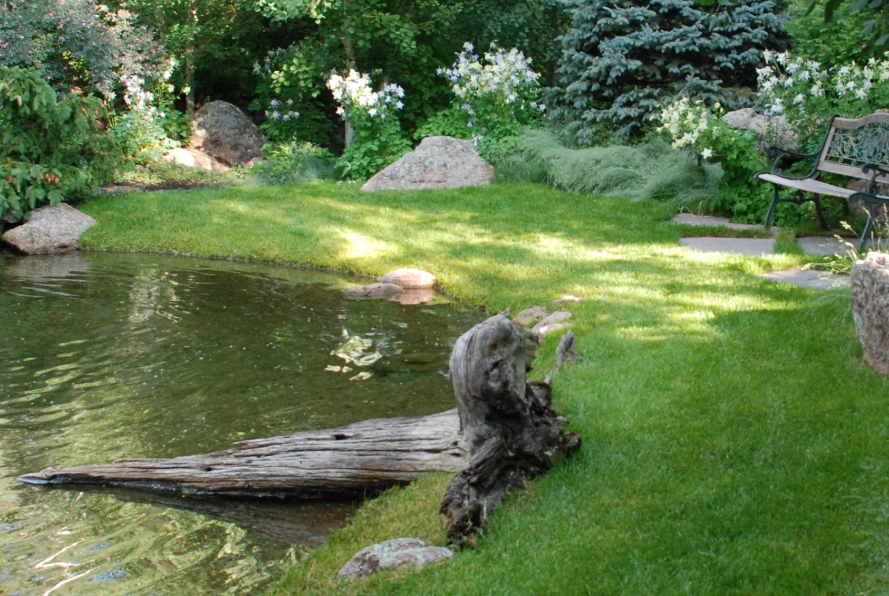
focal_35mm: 62
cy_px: 279
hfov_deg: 31.9
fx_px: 1533
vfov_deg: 22.0
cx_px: 627
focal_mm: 18
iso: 400
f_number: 5
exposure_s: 1/100
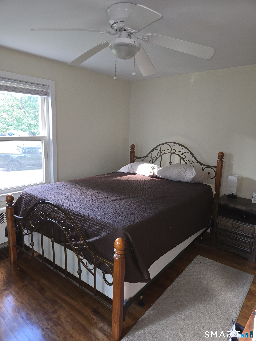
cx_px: 128
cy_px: 170
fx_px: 227
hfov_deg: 58.9
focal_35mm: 23
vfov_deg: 73.9
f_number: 1.8
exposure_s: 1/24
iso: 100
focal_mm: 5.4
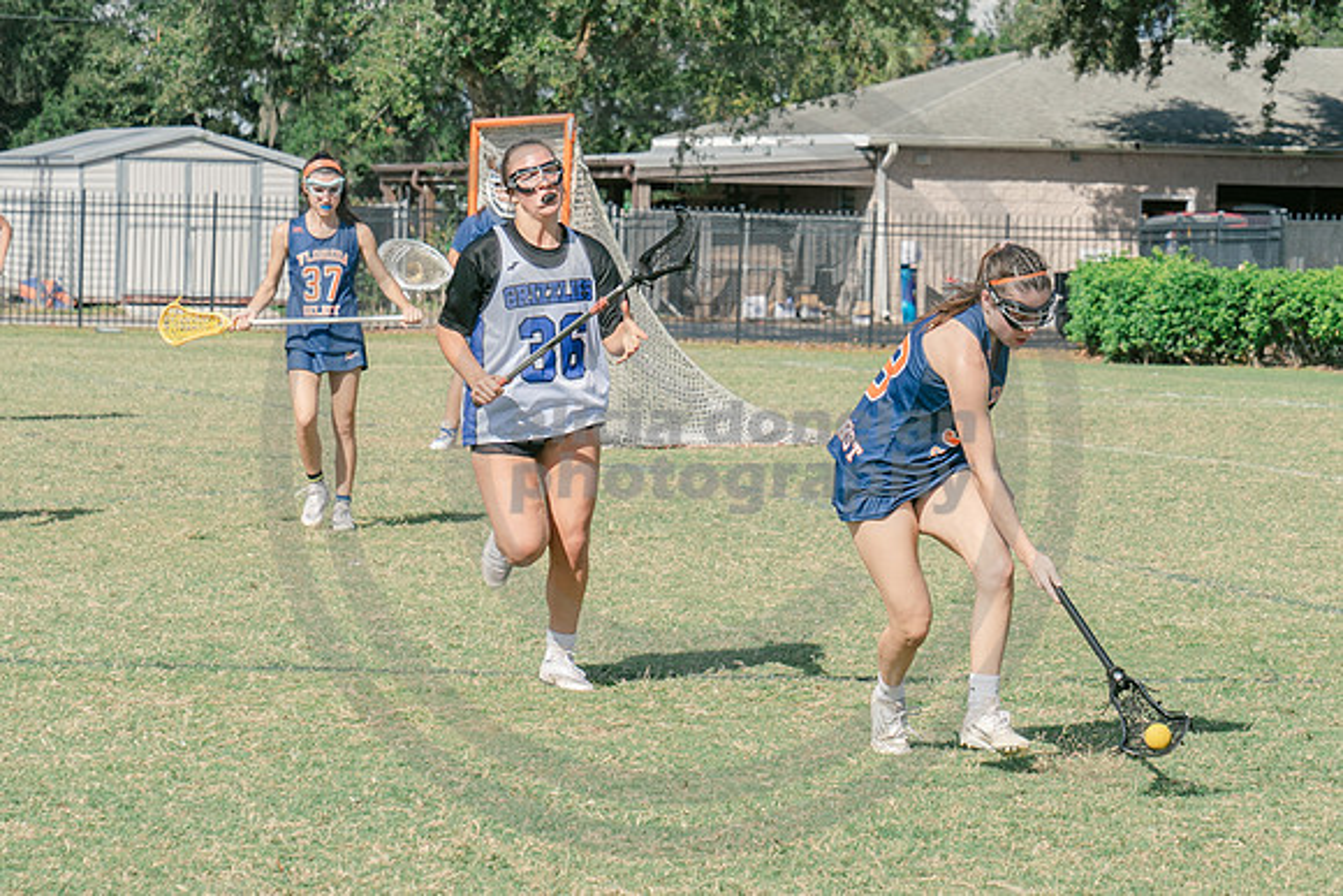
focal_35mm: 141
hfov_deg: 14.5
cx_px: 902
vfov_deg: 9.7
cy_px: 292
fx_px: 5271
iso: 250
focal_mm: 70
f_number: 5.6
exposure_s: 1/1000
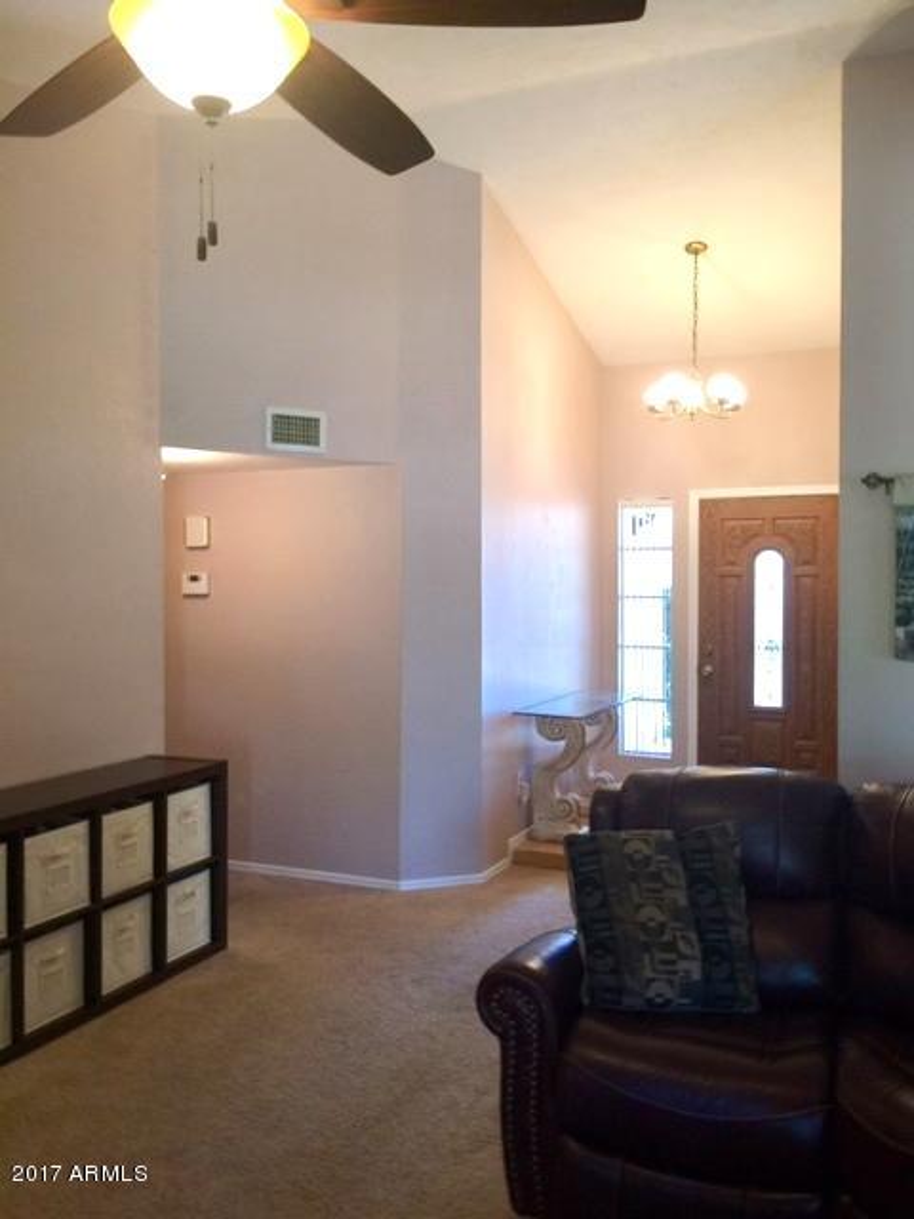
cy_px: 610
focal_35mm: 29
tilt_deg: -0.7
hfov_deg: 48.2
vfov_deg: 61.7
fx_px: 1021
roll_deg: -0.6
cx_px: 457
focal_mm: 4.15
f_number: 2.2
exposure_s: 1/15
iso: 40
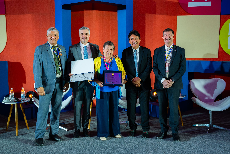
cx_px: 115
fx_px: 286
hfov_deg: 43.8
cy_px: 75
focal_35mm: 45
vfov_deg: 30.0
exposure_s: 1/250
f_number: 4
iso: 2000
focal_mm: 43
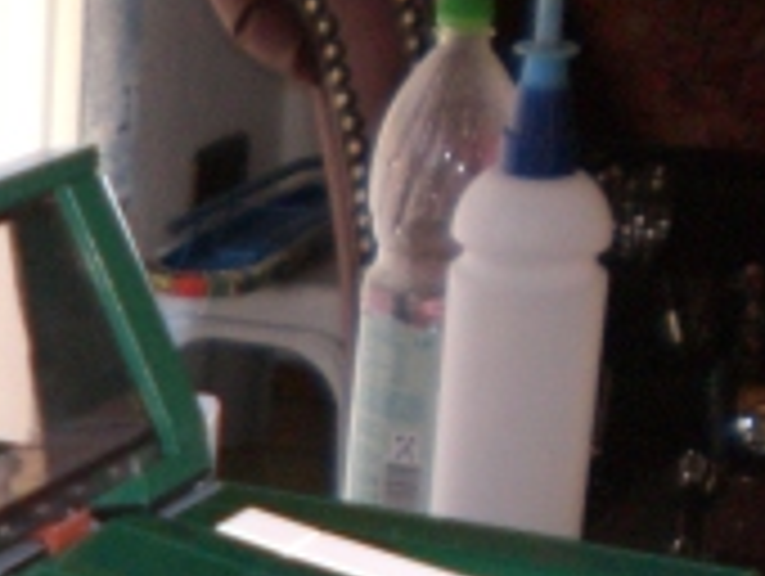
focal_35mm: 143
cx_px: -396
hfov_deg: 13.0
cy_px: 846
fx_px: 3165
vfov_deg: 10.1
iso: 200
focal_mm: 6.3
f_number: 3.1
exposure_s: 1/60
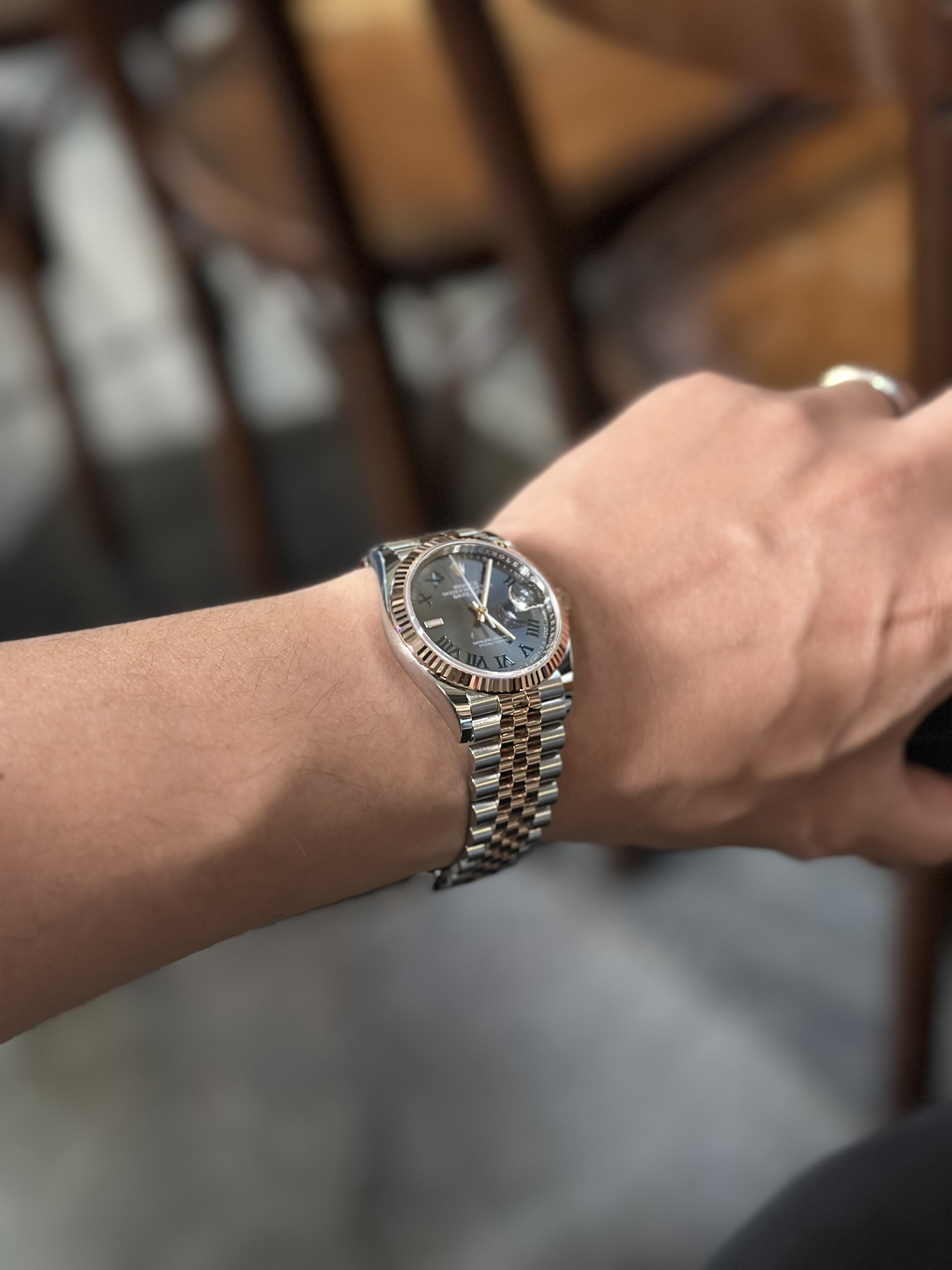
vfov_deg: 39.7
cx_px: 476
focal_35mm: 48
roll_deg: +12.9
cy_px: 635
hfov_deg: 30.3
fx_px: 1760
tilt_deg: -44.1
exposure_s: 1/25
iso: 640
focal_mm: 6.86
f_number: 1.78
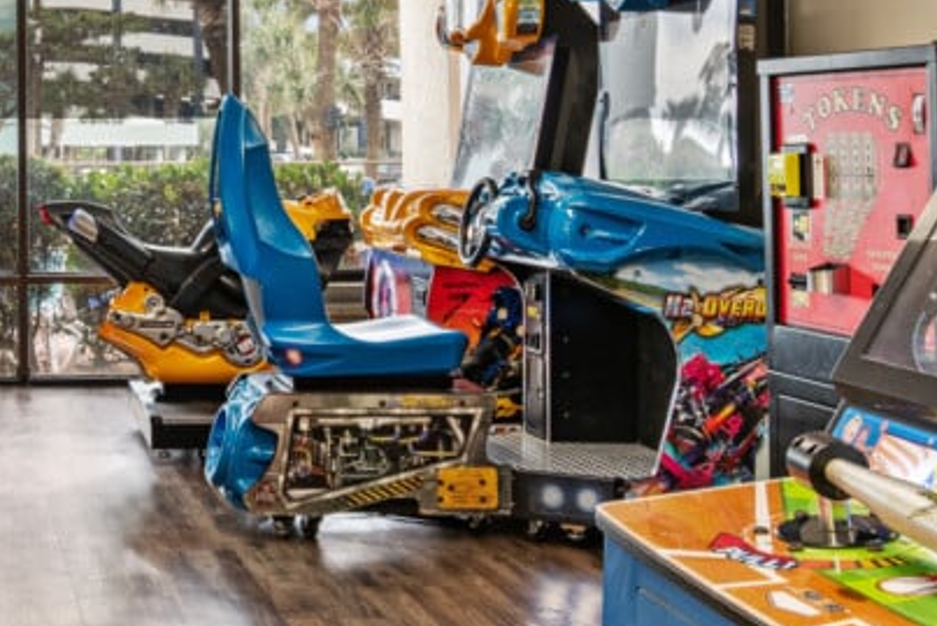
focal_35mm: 61
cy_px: 134
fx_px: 1588
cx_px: -23
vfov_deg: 22.0
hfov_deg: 30.3
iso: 100
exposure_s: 1/6
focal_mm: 16
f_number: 5.3
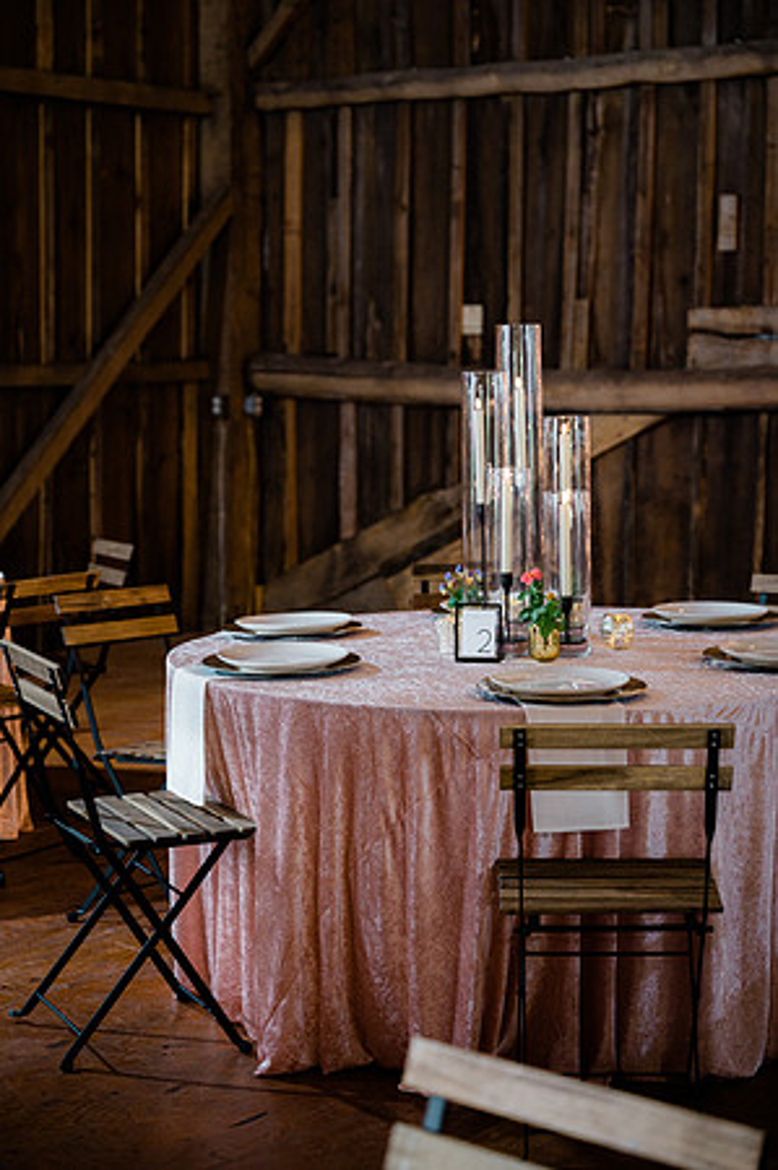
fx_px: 2274
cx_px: 389
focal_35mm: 70
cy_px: 585
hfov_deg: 19.4
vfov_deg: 28.9
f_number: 3.5
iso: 500
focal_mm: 70
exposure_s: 1/200
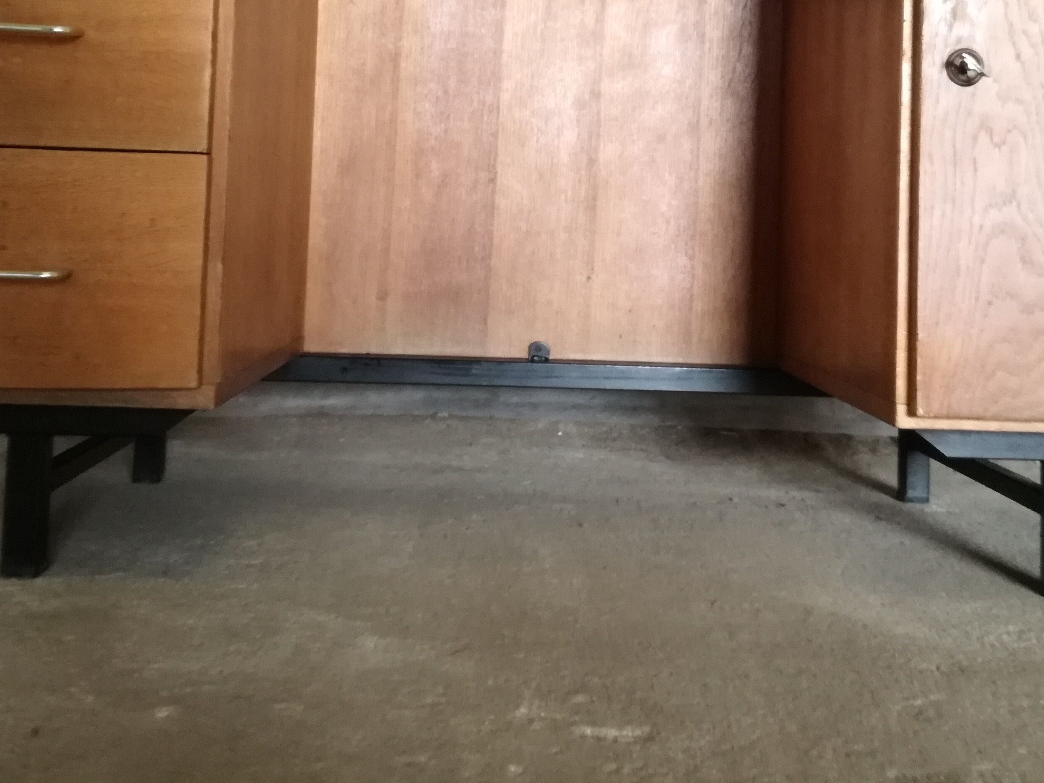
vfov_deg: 31.3
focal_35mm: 45
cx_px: 556
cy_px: 148
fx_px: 1357
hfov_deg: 42.1
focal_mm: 3.79
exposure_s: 1/24
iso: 500
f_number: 2
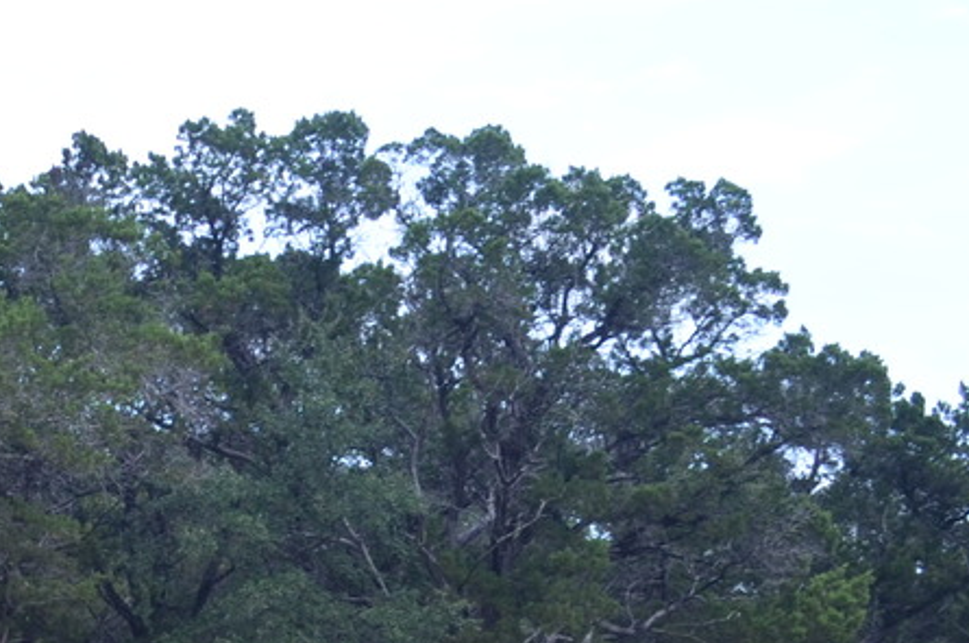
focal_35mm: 99
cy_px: 924
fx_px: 2660
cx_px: -184
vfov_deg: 13.1
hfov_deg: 19.5
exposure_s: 1/125
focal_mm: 18
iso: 220
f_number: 5.6
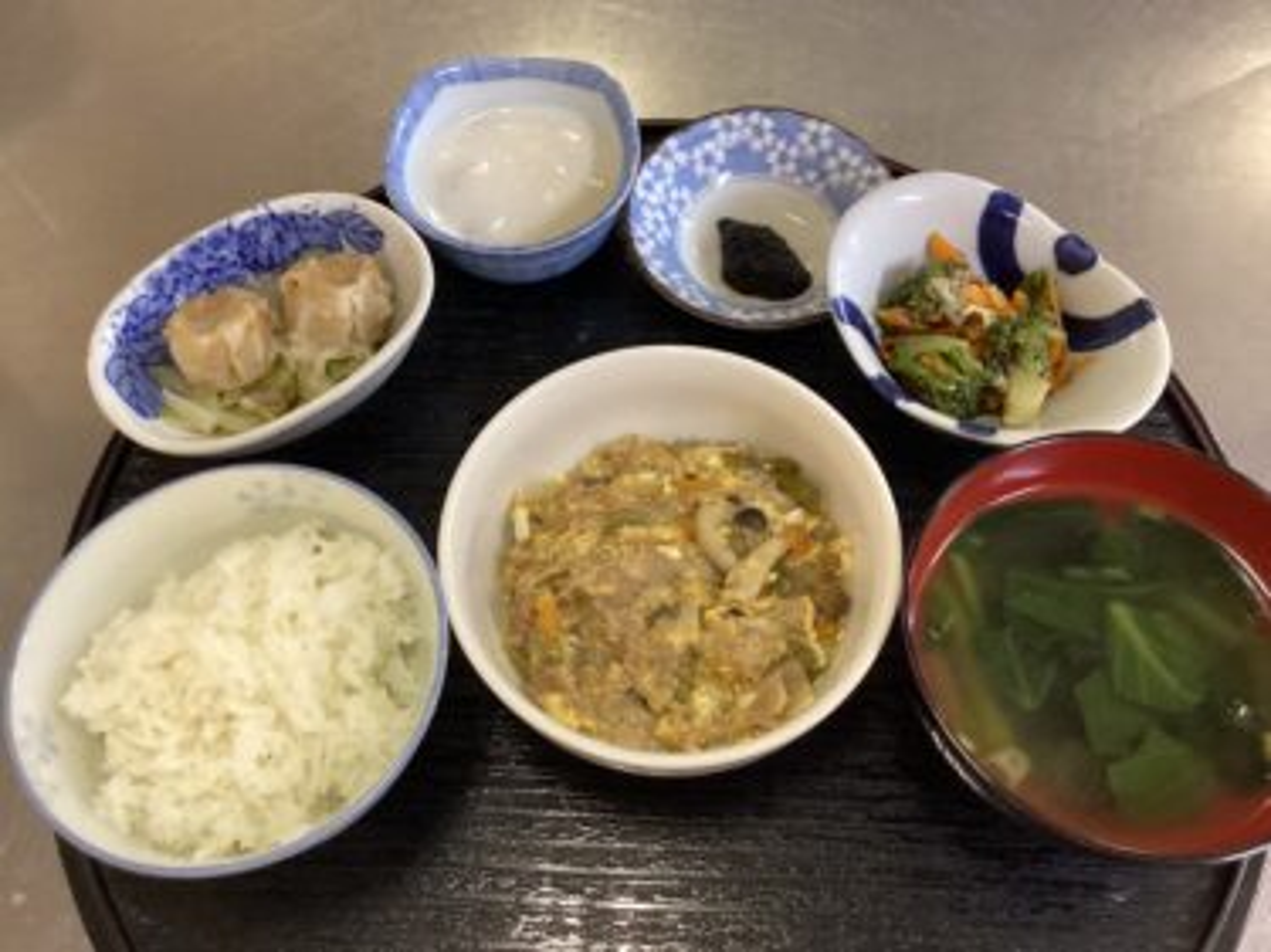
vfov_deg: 45.4
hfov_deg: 58.4
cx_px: 636
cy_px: 476
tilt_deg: -62.9
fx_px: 1138
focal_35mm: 31
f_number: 2.4
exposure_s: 1/60
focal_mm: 3.3
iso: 320
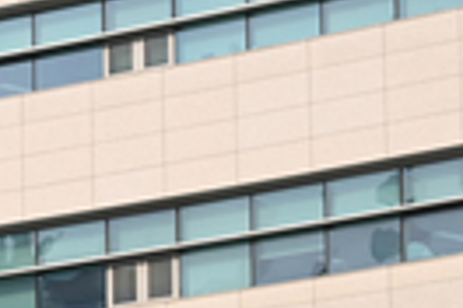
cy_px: 574
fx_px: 4372
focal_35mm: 340
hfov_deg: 5.9
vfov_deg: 4.0
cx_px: -445
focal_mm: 75
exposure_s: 1/400
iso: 160
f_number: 8
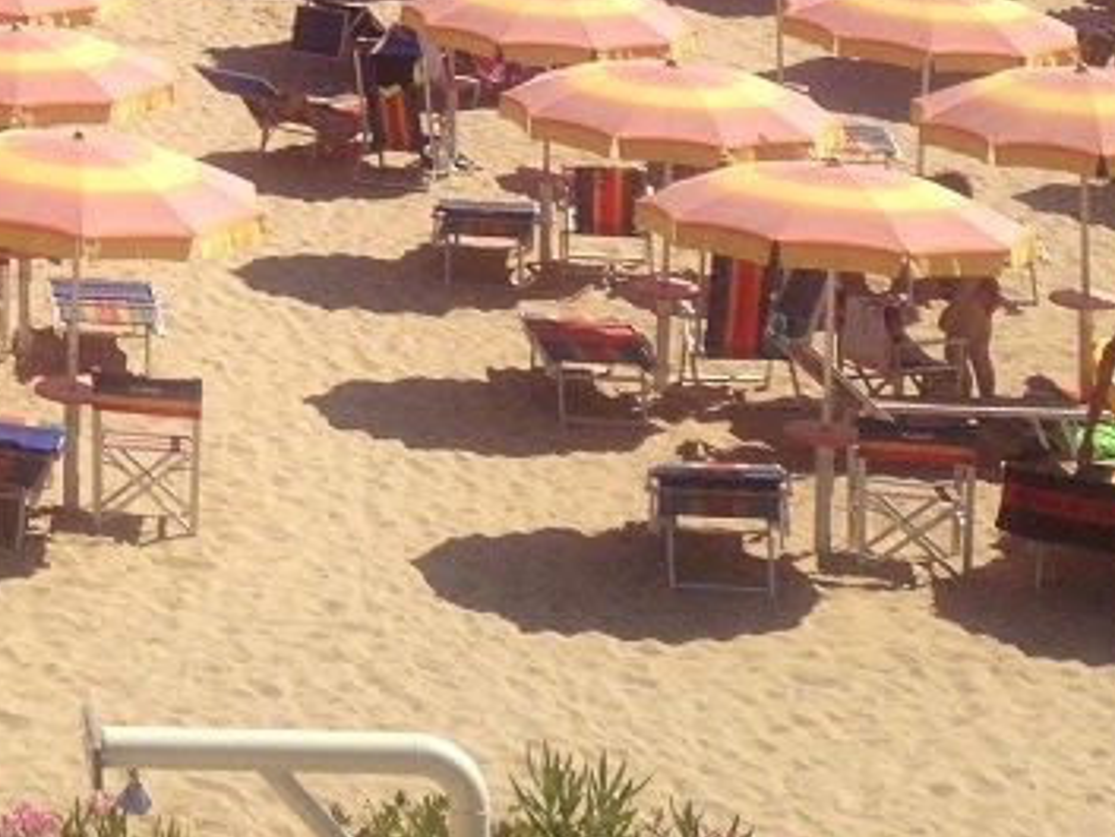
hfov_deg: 15.0
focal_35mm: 119
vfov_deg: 11.7
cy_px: -543
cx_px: -682
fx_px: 3834
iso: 64
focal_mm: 4.28
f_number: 2.4
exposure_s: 1/2304
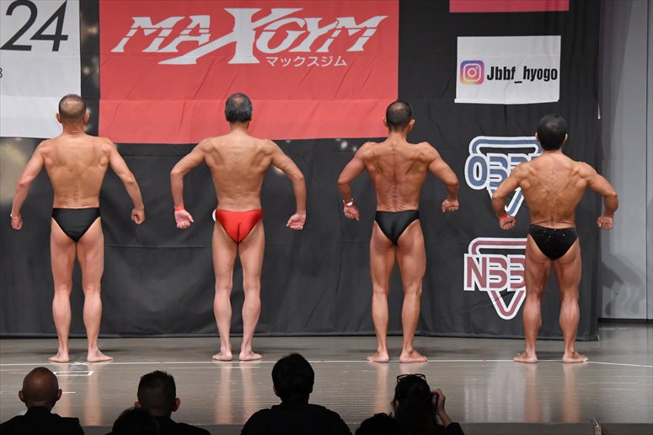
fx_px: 2846
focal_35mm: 157
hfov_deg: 13.1
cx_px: 326
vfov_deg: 8.7
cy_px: 218
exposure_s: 1/400
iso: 5000
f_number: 5.6
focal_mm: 105
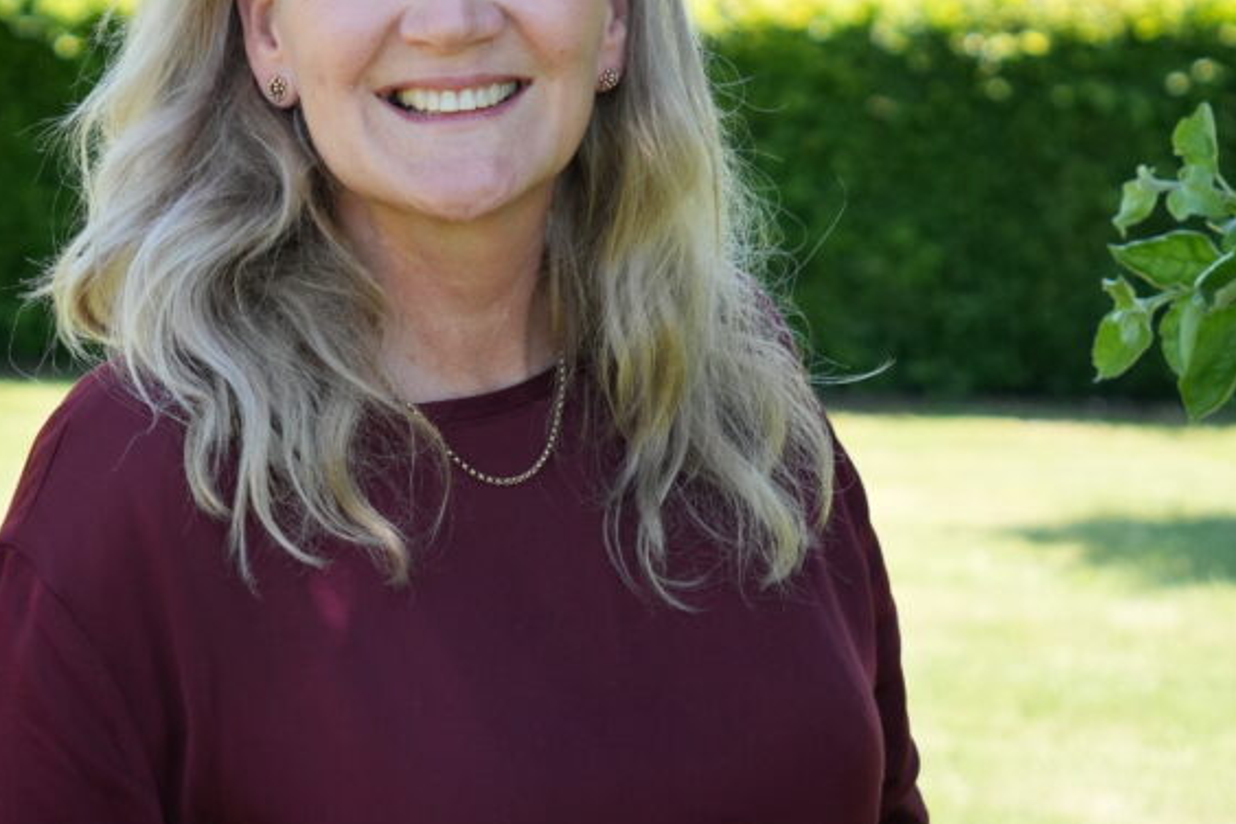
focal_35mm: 99
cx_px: 546
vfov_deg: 13.7
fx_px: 3411
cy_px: 185
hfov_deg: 20.5
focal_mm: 36.5
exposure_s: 1/2500
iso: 800
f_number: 2.8
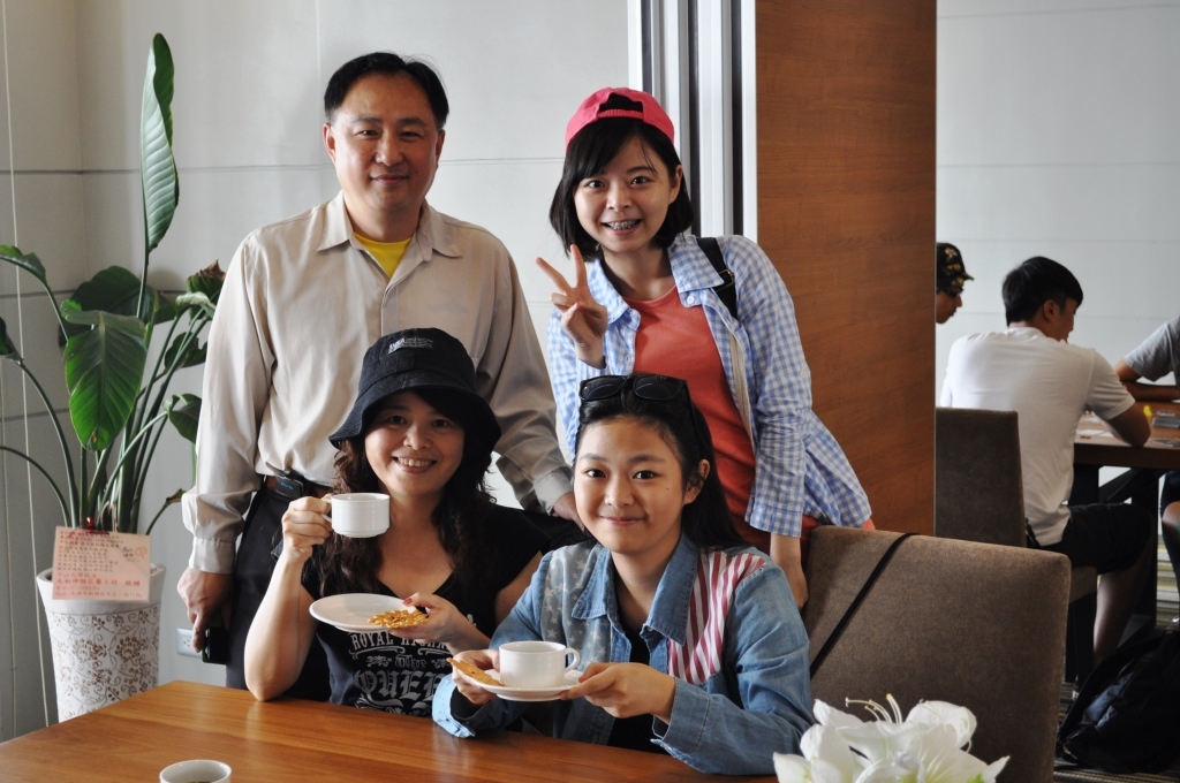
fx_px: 1768
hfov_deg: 36.9
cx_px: 590
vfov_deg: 25.0
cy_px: 392
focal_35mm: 54
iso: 500
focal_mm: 36
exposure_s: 1/60
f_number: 5
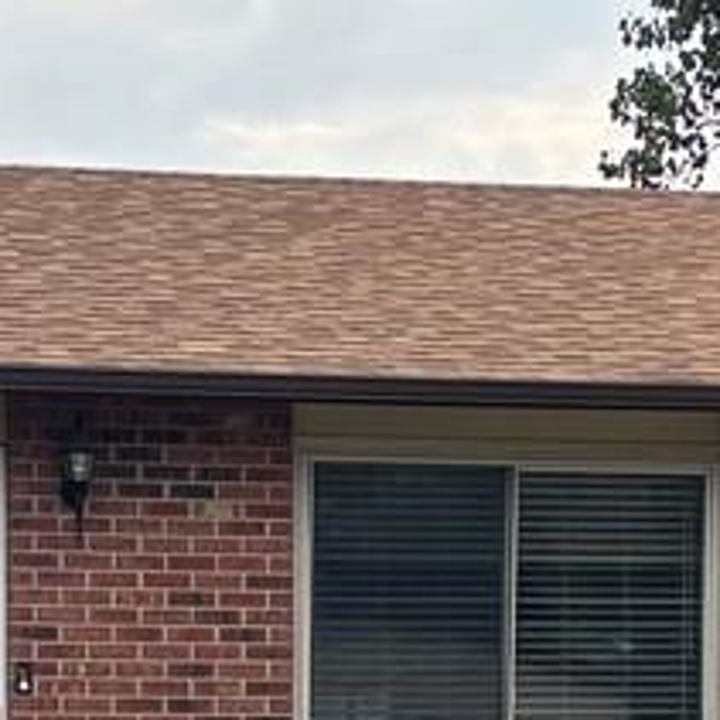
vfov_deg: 9.8
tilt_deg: -2.4
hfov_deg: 10.0
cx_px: 314
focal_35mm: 174
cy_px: 983
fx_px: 4095
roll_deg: -0.2
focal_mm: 5.96
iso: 50
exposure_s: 1/1279
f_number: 1.6
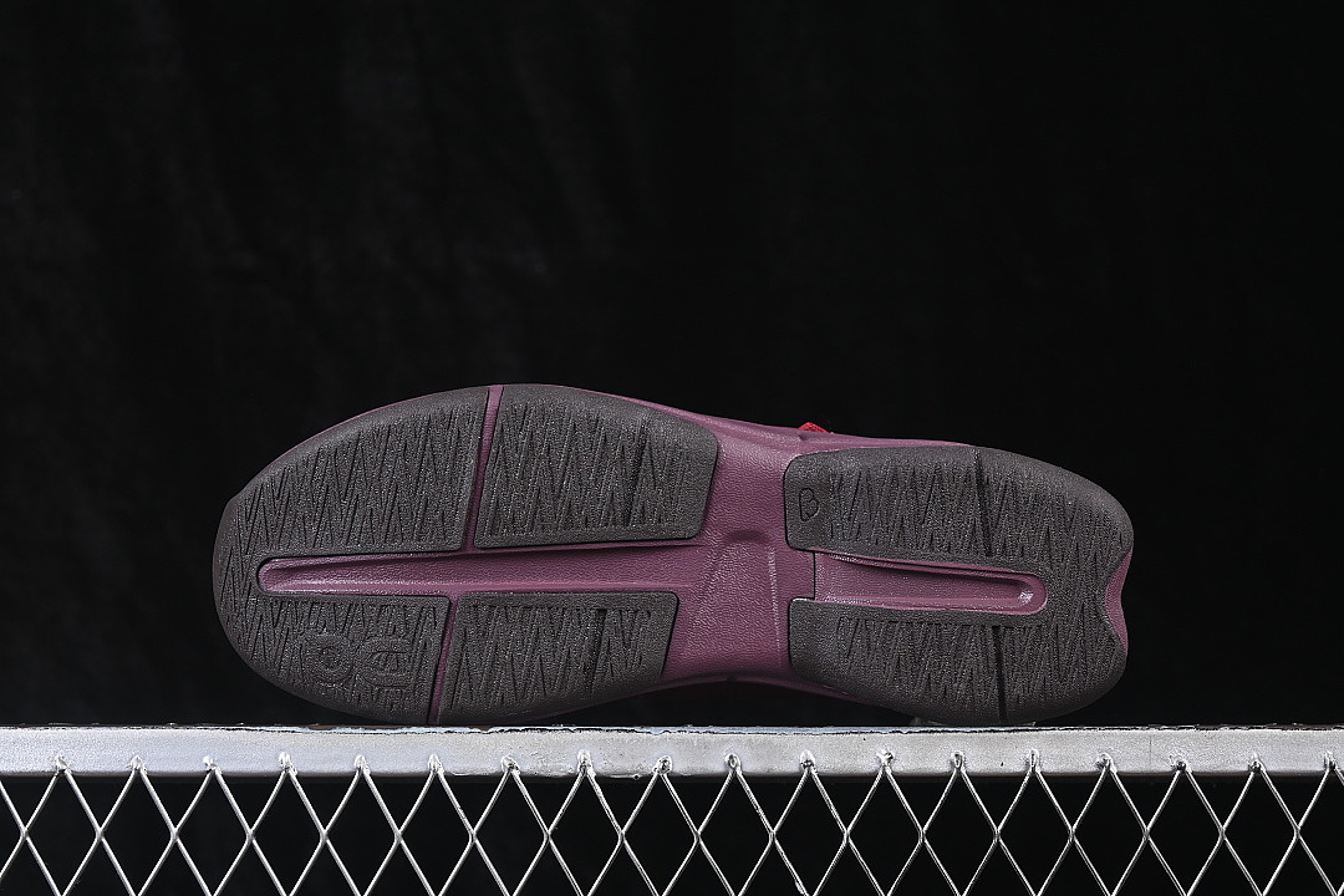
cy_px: 448
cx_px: 672
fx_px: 2800
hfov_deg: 27.0
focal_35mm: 75
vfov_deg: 18.2
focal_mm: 50
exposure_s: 1/80
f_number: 6.3
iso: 160
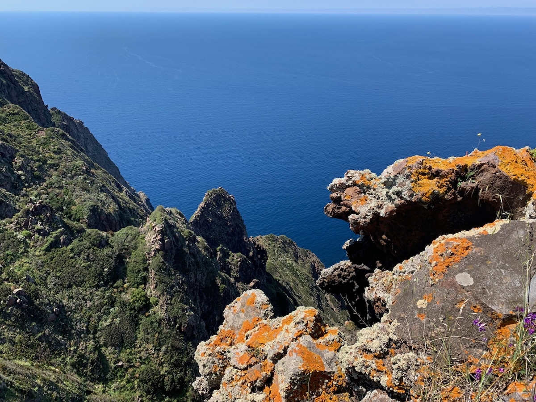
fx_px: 403
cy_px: 201
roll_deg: +0.8
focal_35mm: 26
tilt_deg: -25.4
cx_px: 268
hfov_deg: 67.3
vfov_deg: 53.1
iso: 25
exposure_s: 1/1220
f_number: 1.8
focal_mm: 4.25
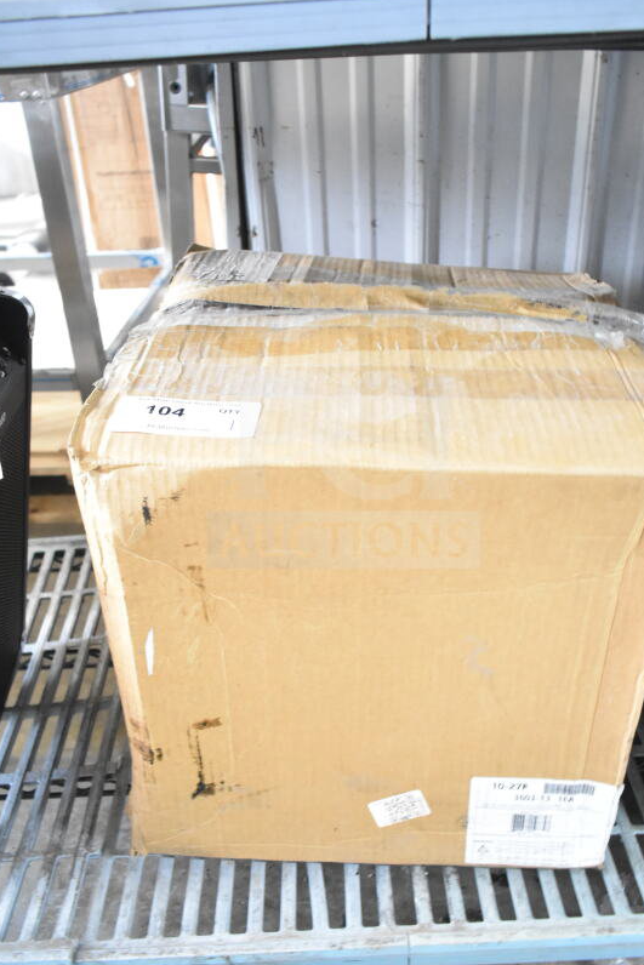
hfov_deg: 42.3
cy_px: 472
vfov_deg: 60.3
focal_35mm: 31
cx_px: 343
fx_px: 831
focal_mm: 18
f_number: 3.5
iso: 3600
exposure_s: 1/30
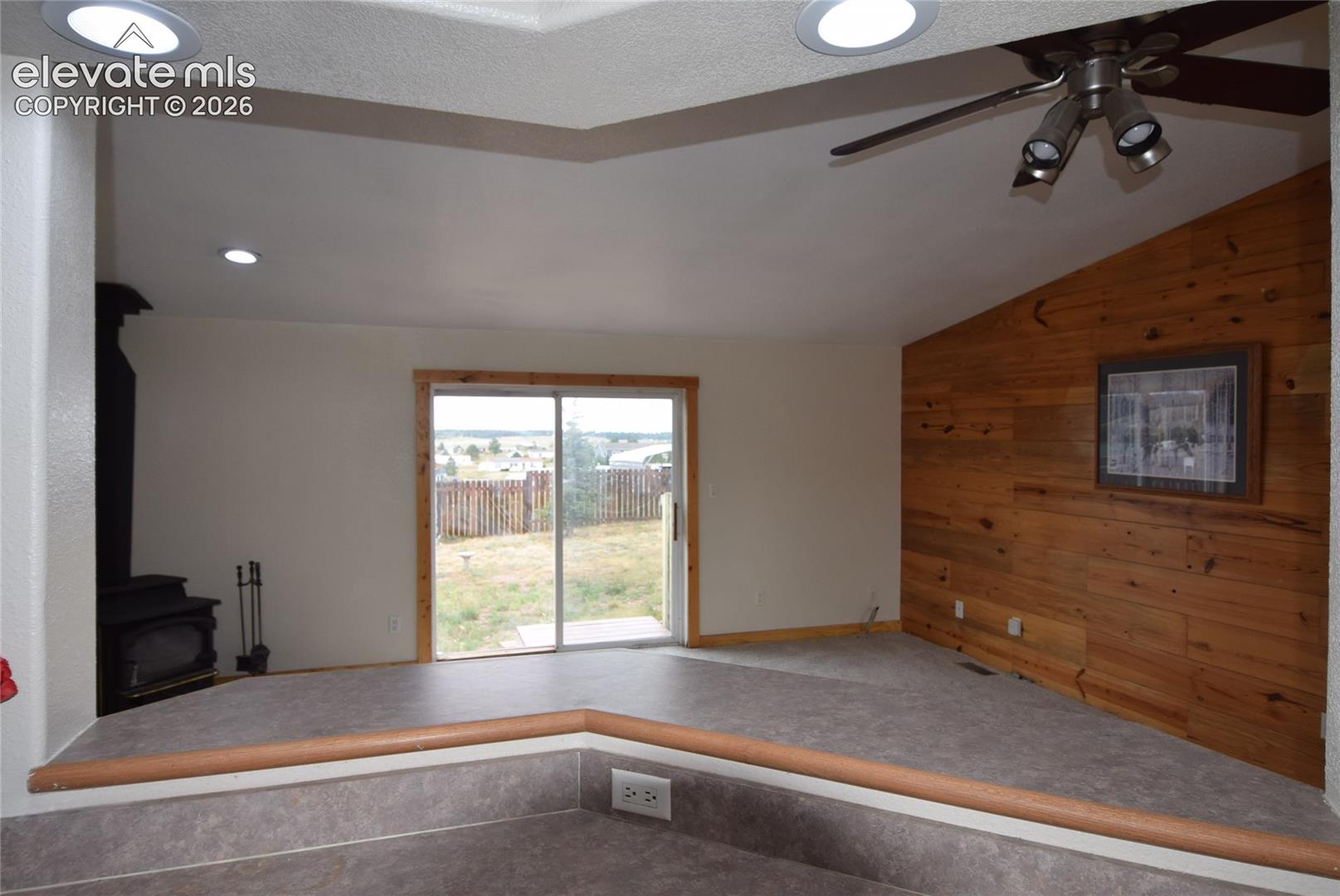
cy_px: 448
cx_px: 670
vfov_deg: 59.6
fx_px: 782
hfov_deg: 81.2
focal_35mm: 21
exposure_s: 1/125
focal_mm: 14
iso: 360
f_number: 5.6
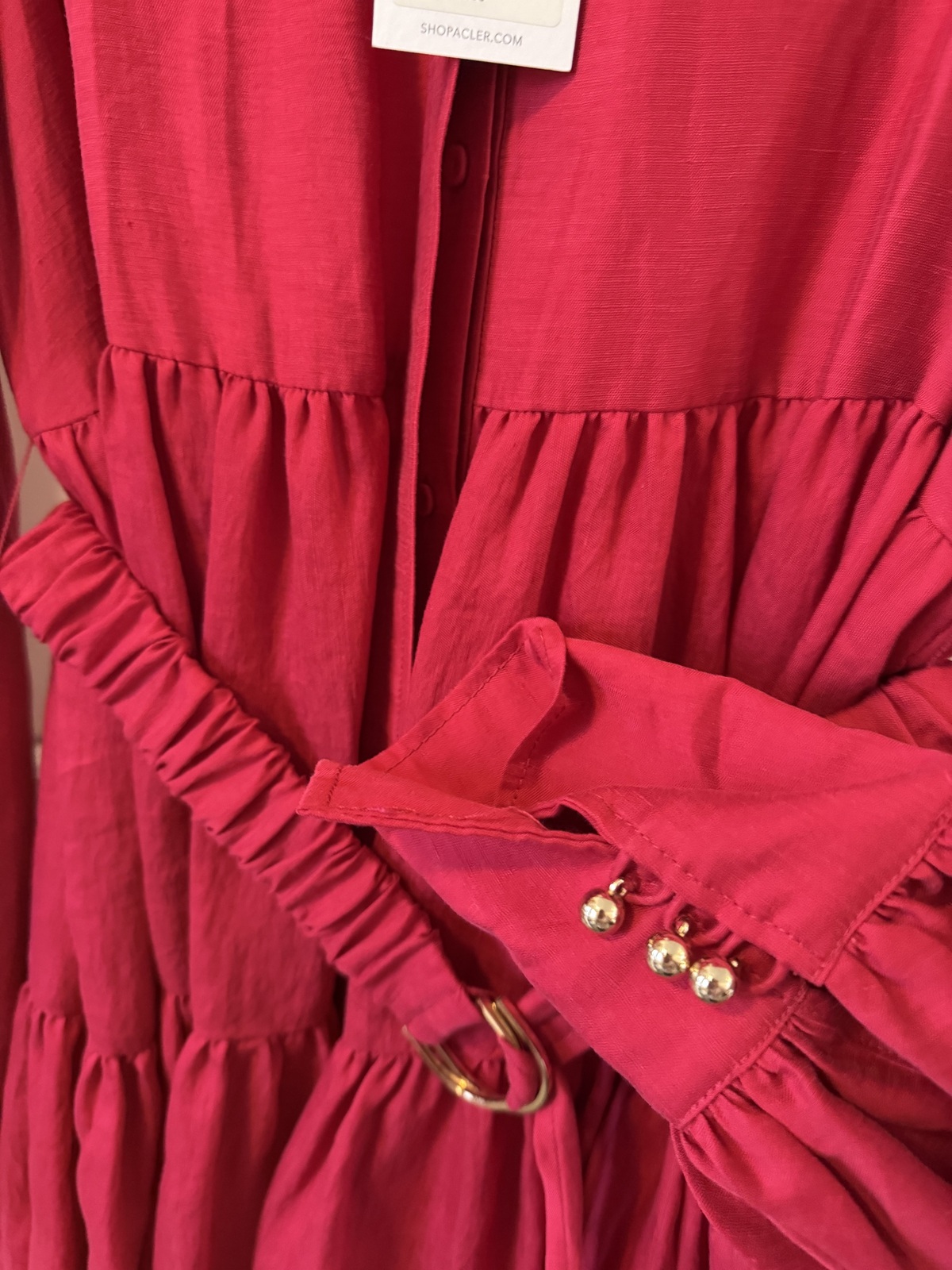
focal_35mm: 24
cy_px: 635
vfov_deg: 71.6
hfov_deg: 56.8
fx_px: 880
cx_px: 476
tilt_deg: -20.6
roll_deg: -8.3
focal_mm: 6.76
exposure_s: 1/33
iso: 1000
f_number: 1.78
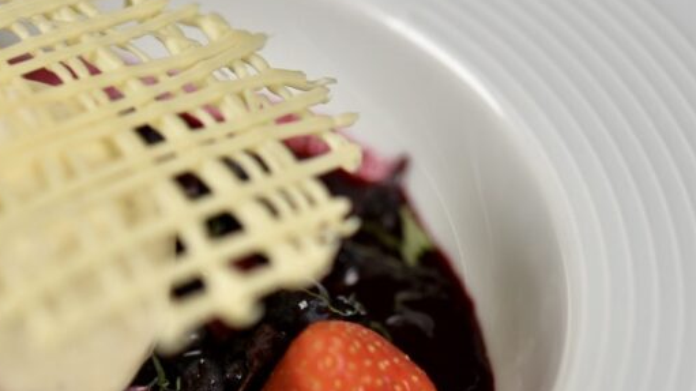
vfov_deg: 9.5
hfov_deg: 17.0
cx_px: 263
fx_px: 2324
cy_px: 404
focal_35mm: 126
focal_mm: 60
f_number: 3
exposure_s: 1/800
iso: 400
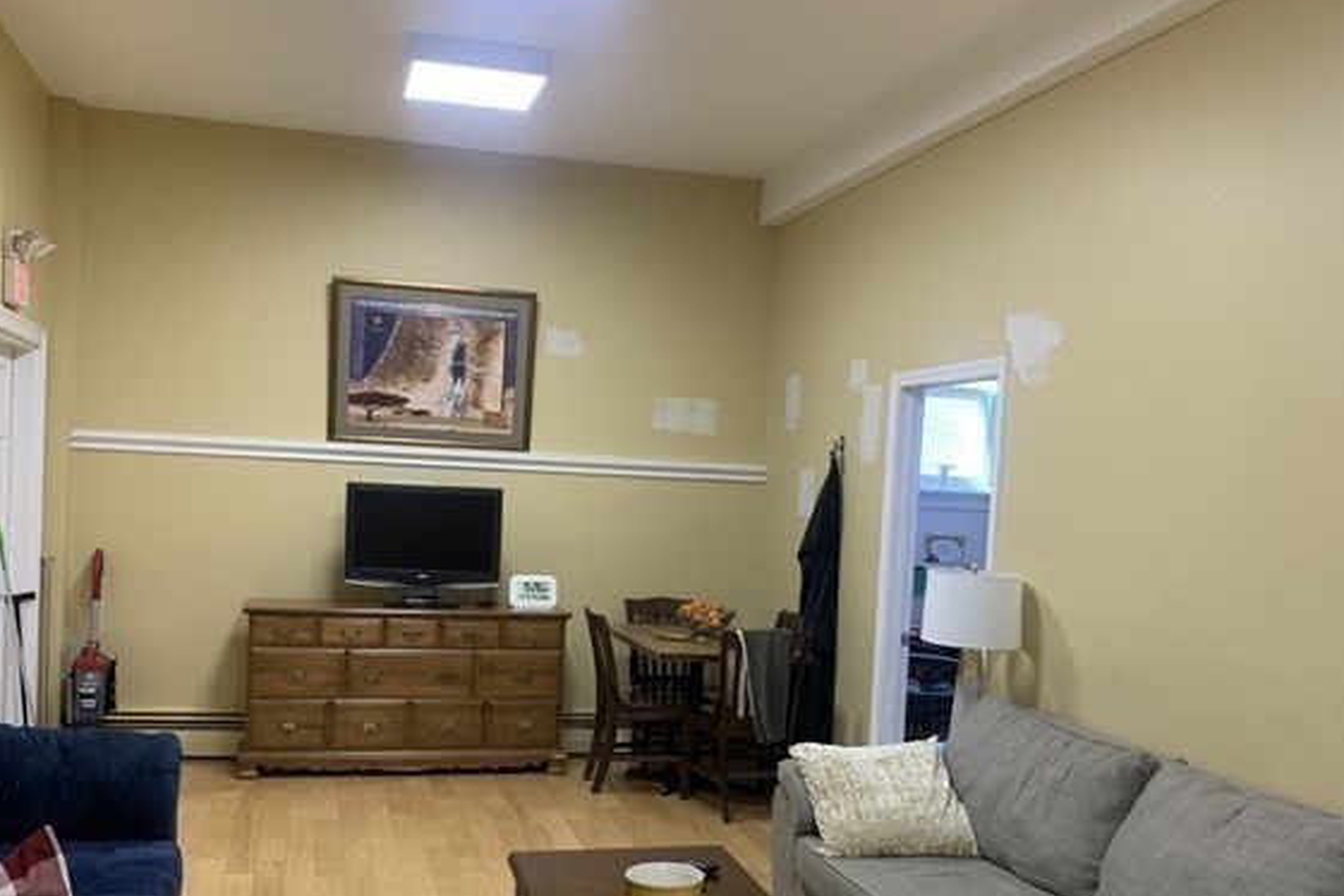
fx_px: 1381
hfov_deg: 51.9
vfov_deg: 35.8
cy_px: 551
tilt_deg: -1.4
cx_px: 671
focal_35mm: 37
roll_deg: -3.6
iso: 160
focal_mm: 4.25
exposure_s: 1/60
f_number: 1.8
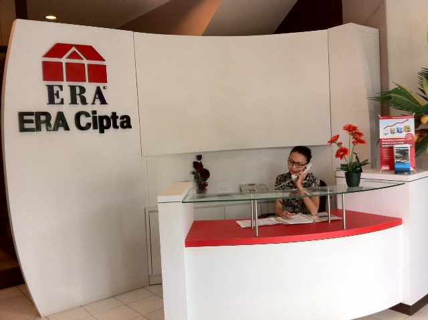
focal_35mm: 35
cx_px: 214
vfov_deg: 40.6
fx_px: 432
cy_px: 160
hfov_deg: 52.7
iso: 80
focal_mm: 3.85
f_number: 2.8
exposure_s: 1/40
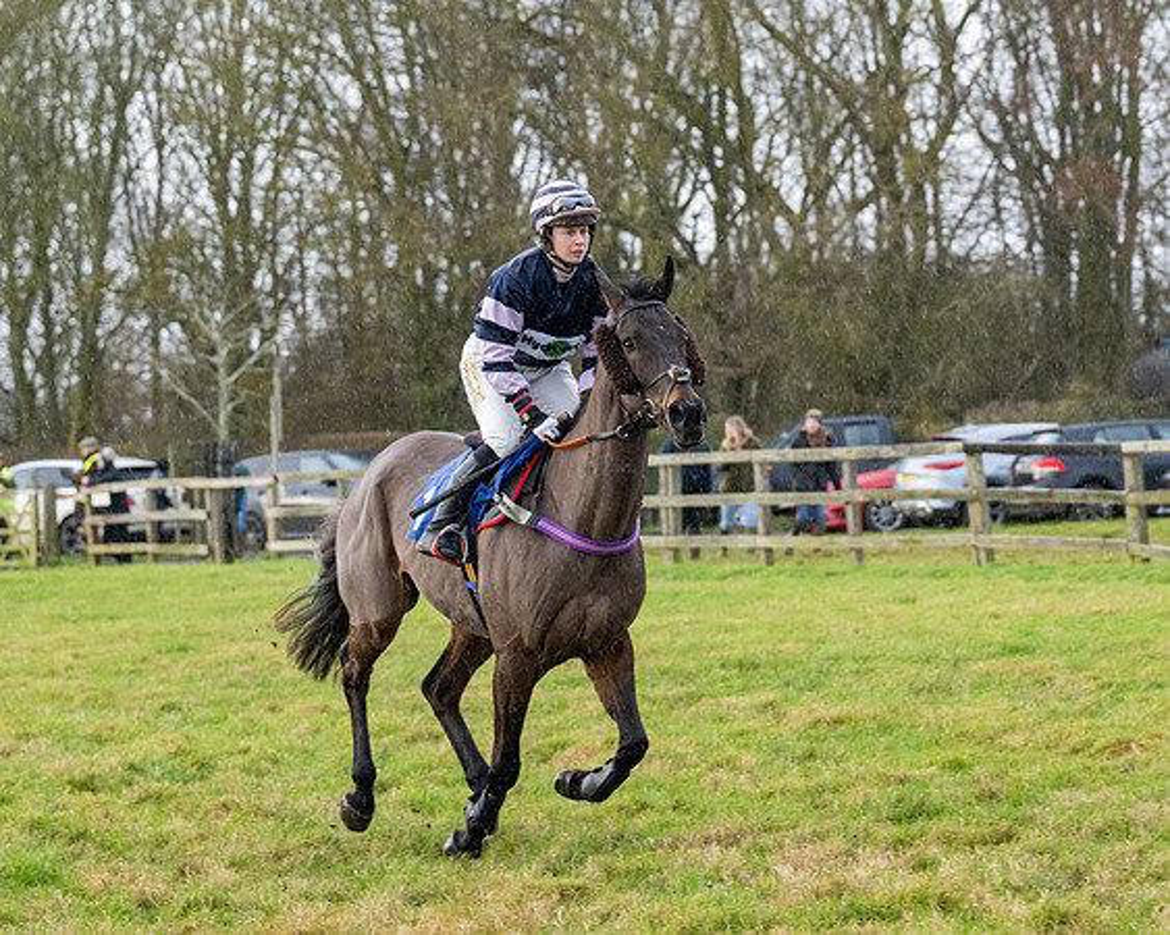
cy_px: 468
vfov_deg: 11.1
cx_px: 605
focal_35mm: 139
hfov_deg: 13.9
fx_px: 4797
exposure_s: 1/400
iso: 1600
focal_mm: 82
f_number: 4
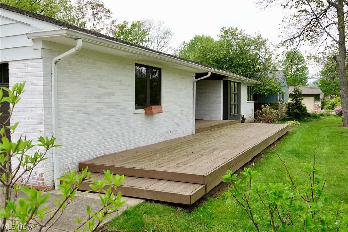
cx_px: 174
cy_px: 116
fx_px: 309
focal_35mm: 32
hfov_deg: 58.7
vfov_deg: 41.1
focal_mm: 11.77
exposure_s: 1/250
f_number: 4
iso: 100
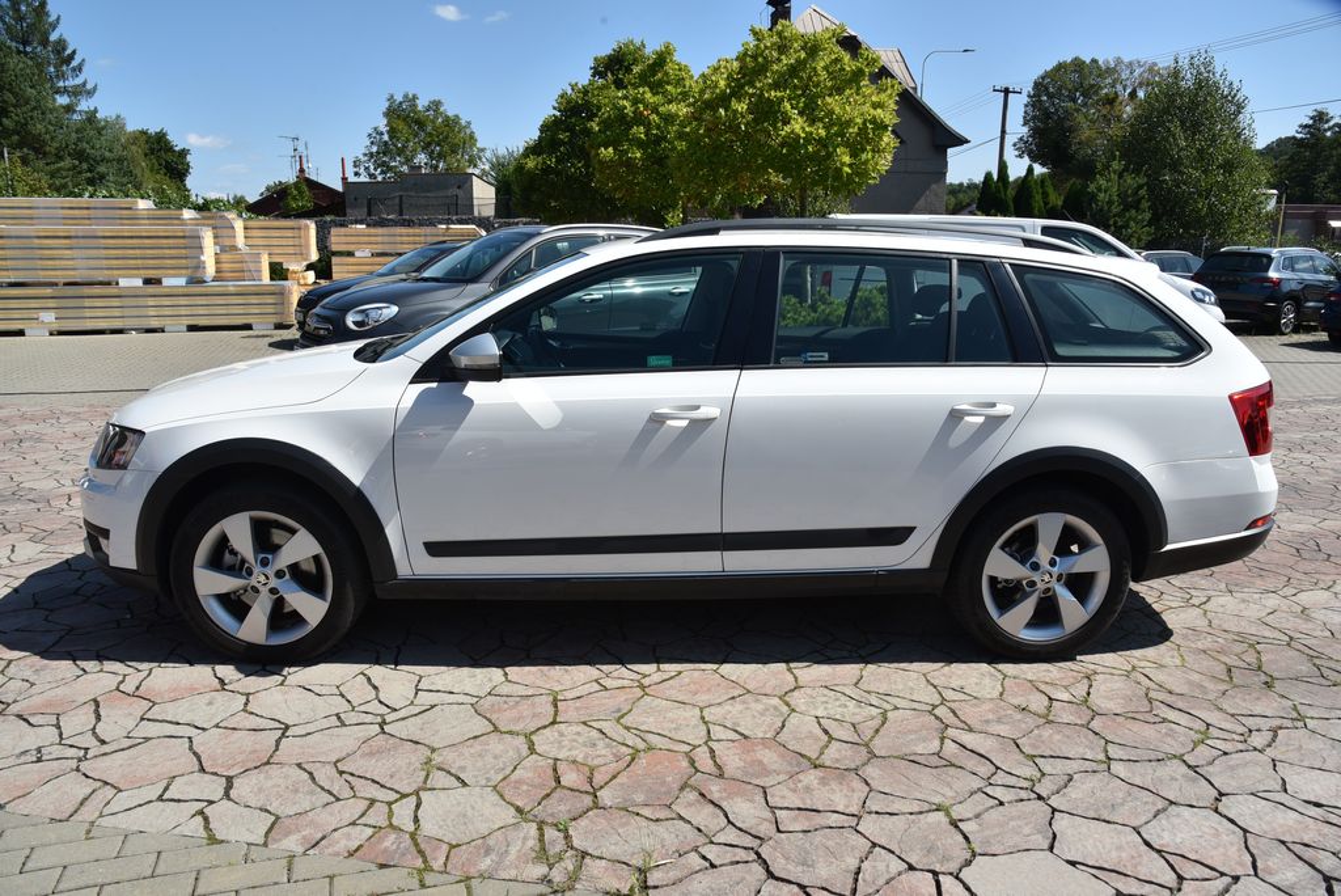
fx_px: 894
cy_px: 448
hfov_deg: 73.7
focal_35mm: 24
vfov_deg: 53.2
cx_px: 670
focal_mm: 24
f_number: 11
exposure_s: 1/500
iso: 500
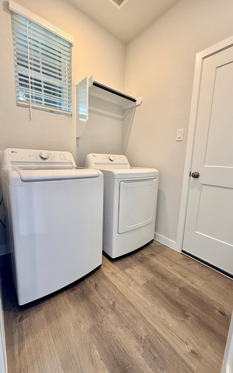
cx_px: 119
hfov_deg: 74.8
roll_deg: -3.4
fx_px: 152
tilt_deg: -8.6
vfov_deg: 101.5
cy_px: 185
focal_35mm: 15
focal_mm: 2.22
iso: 160
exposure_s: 1/120
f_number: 2.2
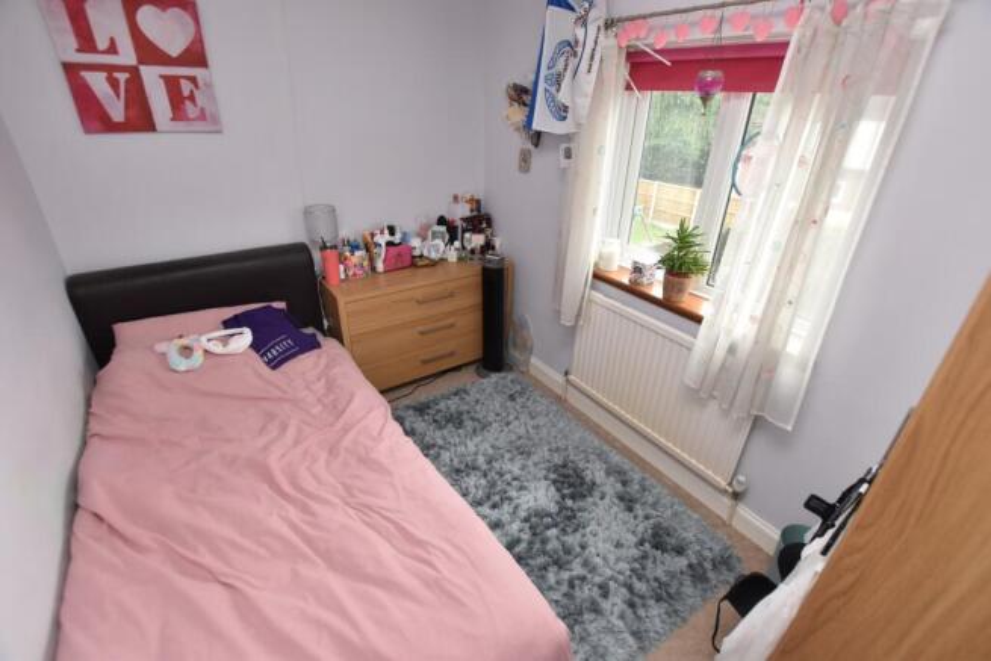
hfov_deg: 100.4
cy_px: 330
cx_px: 496
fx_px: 413
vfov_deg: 77.4
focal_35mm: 15
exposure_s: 1/200
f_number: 5
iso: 560
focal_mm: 10
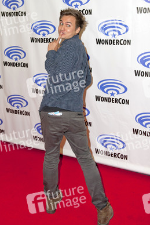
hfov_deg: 40.0
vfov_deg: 57.2
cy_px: 113
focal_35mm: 33
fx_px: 206
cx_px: 73
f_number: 4
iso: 400
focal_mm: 32
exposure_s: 1/400
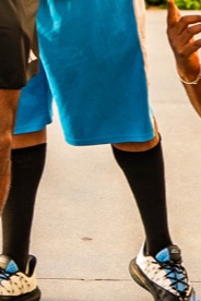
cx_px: 13
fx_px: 1700
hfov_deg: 6.7
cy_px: -97
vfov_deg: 9.9
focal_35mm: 203
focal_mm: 35
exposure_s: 1/400
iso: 160
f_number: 2
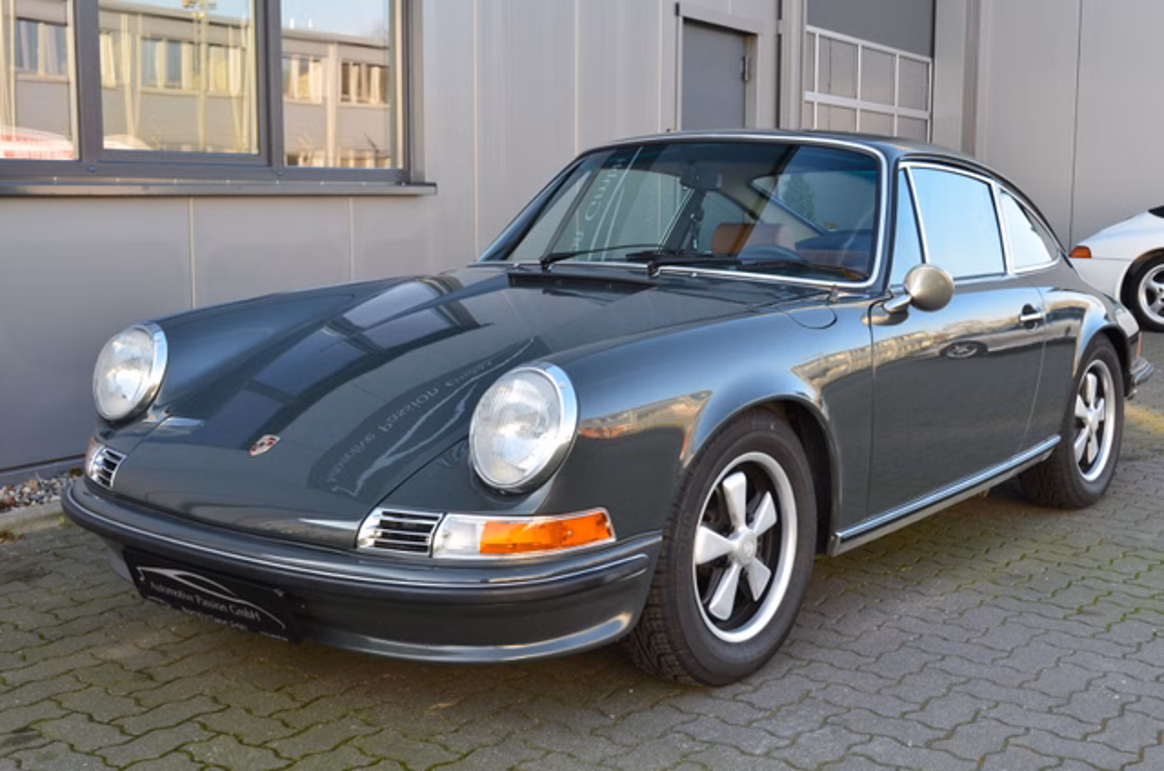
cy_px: 386
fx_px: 1404
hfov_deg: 45.0
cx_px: 582
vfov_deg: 30.7
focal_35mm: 44
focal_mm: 29
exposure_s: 1/60
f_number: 8
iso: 450
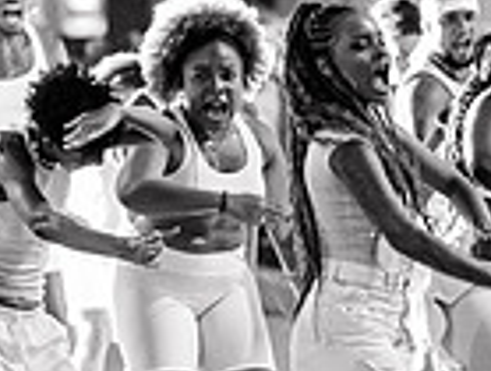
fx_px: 4266
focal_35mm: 300
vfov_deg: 5.0
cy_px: 212
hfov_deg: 6.6
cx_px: -11
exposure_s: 1/250
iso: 2000
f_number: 1.2
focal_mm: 50
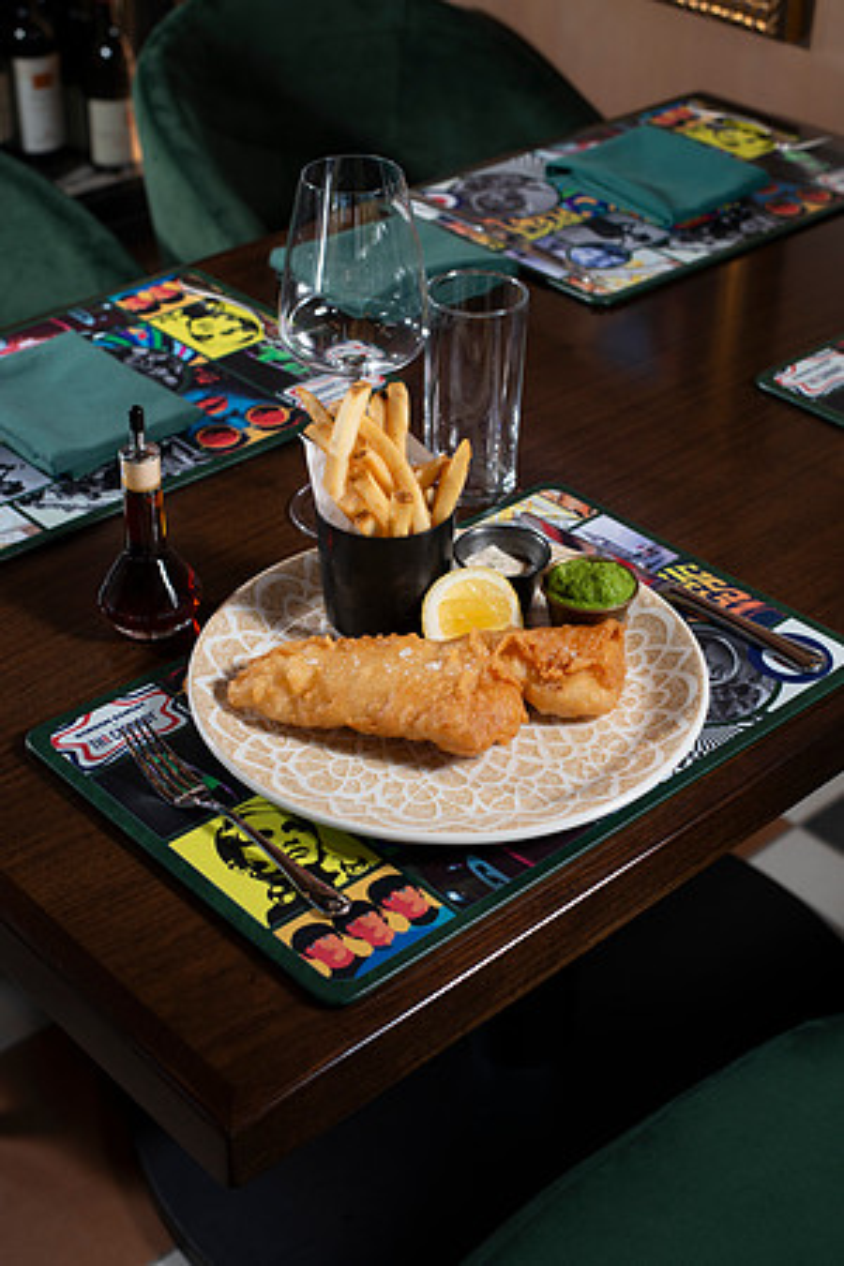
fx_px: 1758
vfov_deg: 39.6
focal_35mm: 50
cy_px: 633
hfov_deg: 27.0
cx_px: 422
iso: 250
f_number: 5.6
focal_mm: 50
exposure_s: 1/250
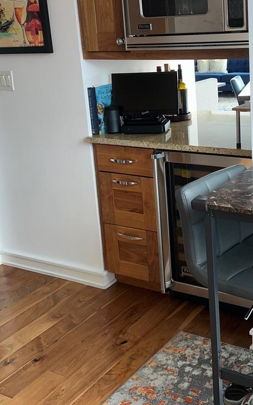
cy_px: 154
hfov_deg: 26.3
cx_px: 209
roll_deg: +3.1
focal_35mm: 48
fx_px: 530
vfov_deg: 41.6
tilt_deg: -13.2
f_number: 1.5
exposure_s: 1/121
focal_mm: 5.7
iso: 64
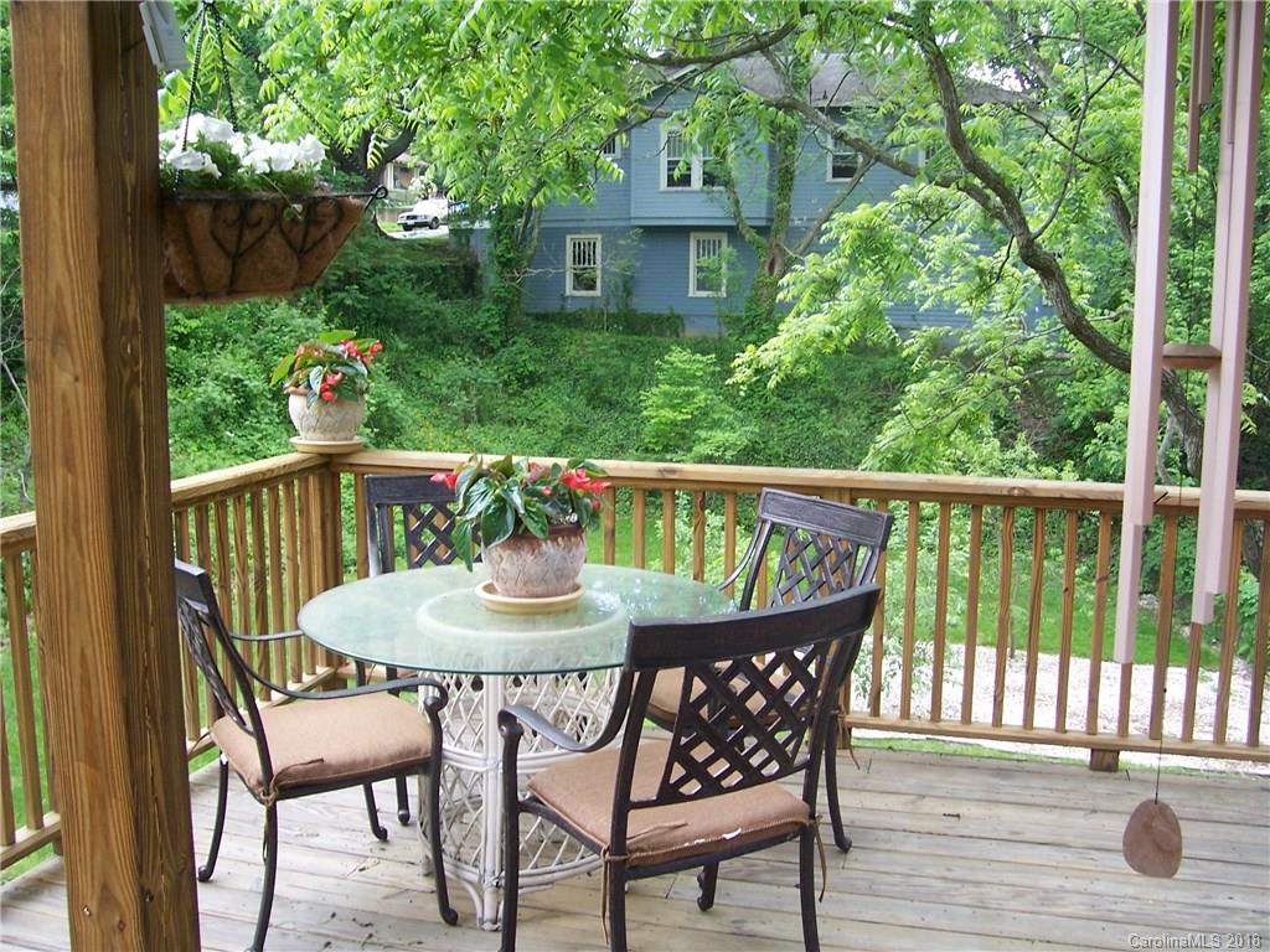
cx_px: 635
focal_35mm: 34
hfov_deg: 54.0
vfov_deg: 41.8
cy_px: 476
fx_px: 1247
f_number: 2.7
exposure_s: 1/60
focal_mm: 5.6
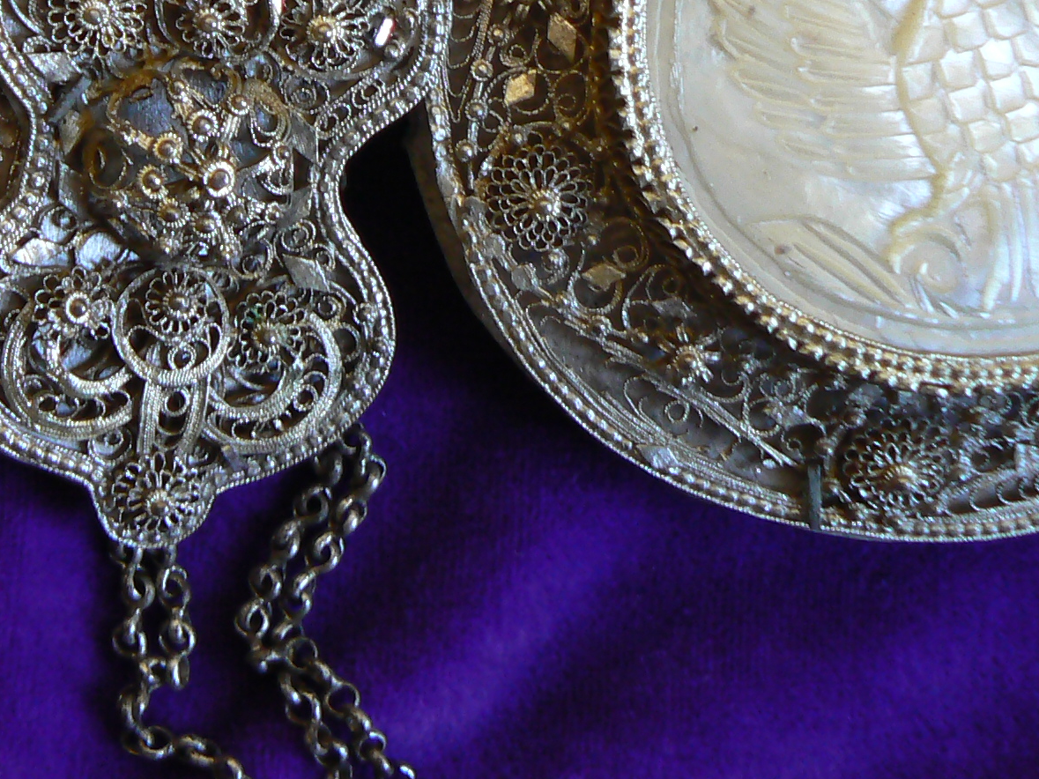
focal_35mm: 86
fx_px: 2581
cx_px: 23
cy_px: -14
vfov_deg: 16.8
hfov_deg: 22.0
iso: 100
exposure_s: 1/8
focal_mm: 6
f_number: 2.8
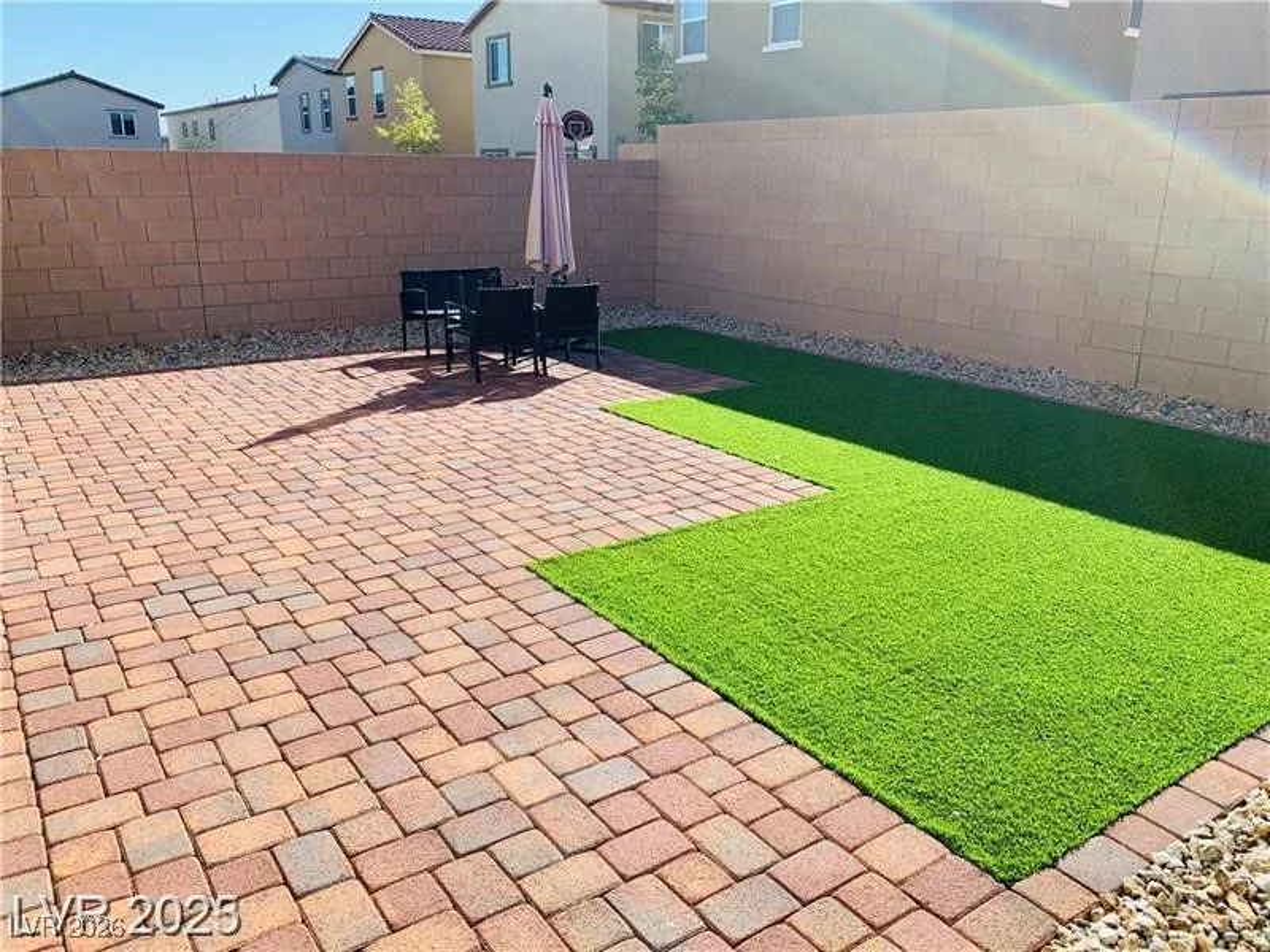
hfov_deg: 67.3
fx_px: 954
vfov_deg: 53.1
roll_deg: -0.8
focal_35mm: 26
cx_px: 635
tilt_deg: -16.7
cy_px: 476
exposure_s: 1/1149
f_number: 1.8
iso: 25
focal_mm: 4.25
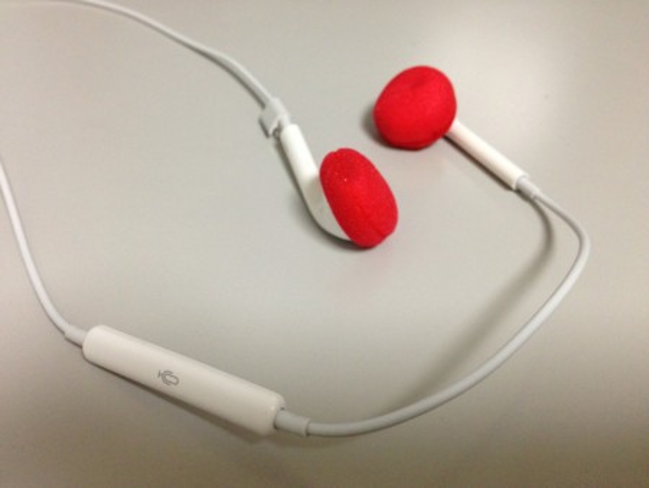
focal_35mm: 33
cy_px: 244
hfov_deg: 55.3
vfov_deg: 43.0
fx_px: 619
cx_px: 324
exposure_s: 1/20
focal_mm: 4.13
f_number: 2.4
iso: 250
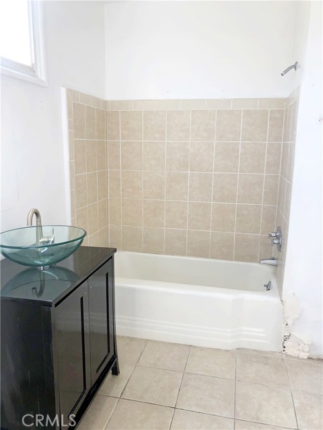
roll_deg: -1.0
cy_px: 215
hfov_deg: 49.7
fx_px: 348
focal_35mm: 28
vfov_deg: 63.4
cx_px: 162
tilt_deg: -10.5
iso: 50
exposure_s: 1/120
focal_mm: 4
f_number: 1.8
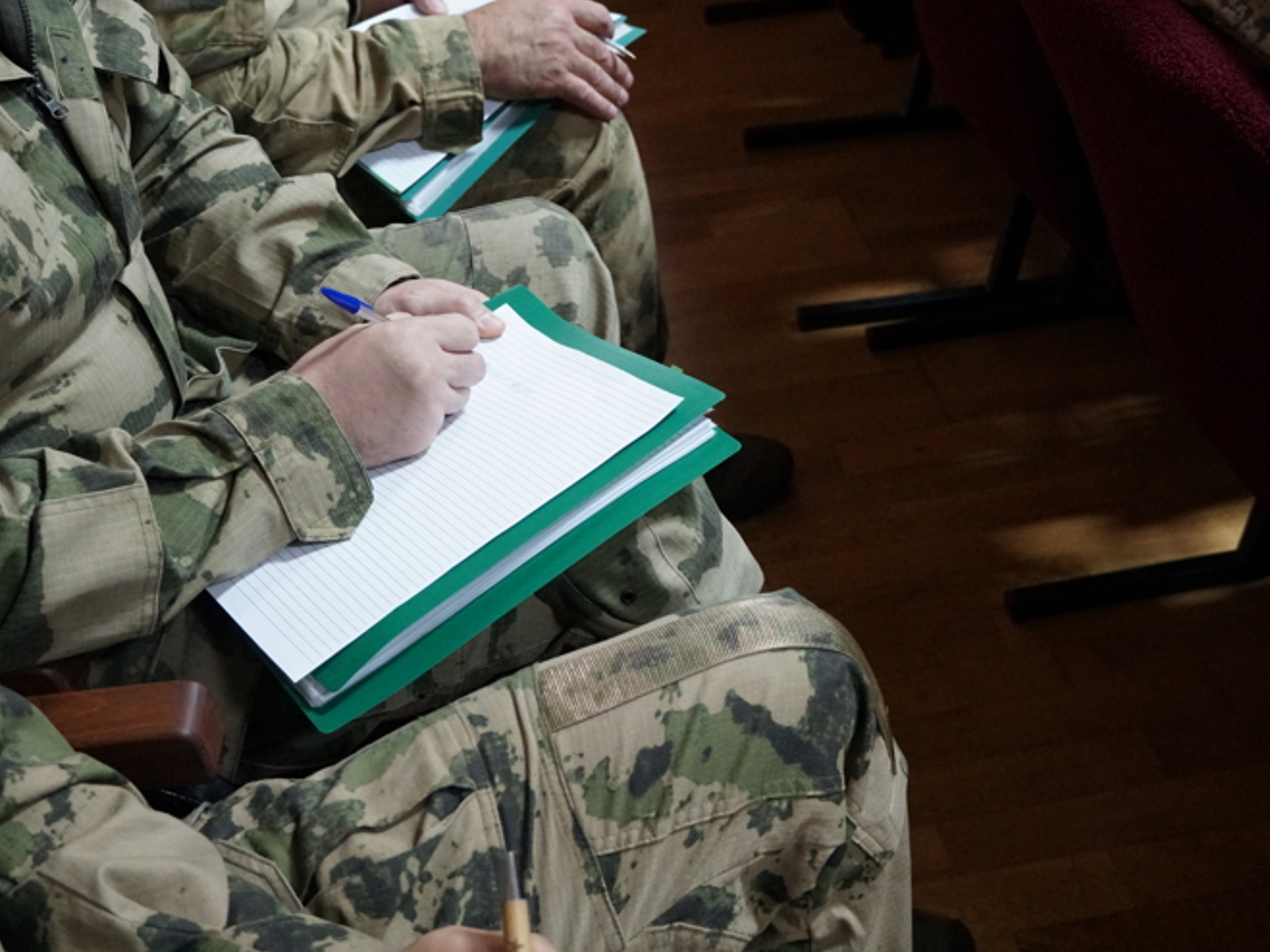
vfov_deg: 30.5
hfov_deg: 40.0
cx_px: 660
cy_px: 476
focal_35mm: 48
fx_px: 1744
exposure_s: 1/60
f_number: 4.5
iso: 6400
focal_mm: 29
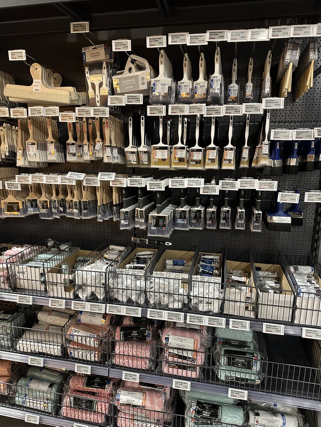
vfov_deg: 71.6
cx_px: 160
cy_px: 214
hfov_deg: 56.8
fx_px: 297
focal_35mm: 24
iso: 800
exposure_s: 1/50
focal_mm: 6.86
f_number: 1.78
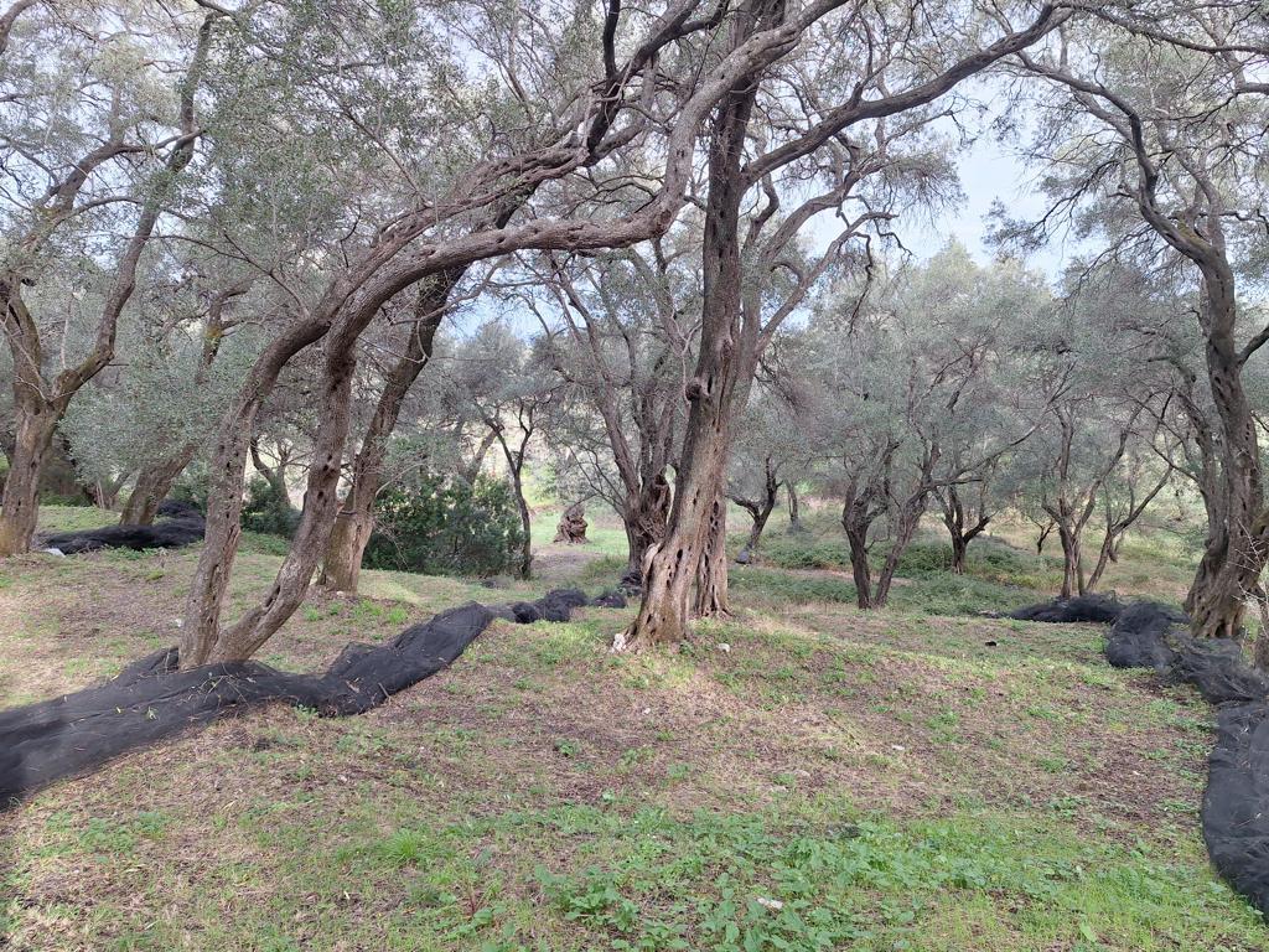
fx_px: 843
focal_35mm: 23
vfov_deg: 58.9
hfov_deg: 73.9
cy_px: 476
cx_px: 634
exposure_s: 1/186
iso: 40
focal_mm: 5.54
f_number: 1.8
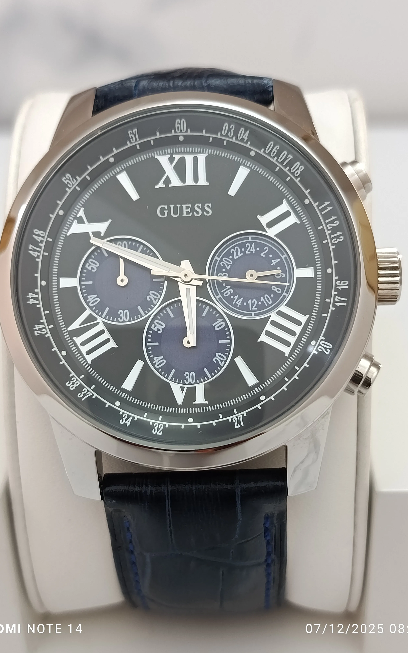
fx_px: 907
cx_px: 202
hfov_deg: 25.3
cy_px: 327
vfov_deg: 39.6
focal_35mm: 51
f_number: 1.7
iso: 348
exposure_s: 1/100
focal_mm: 5.24
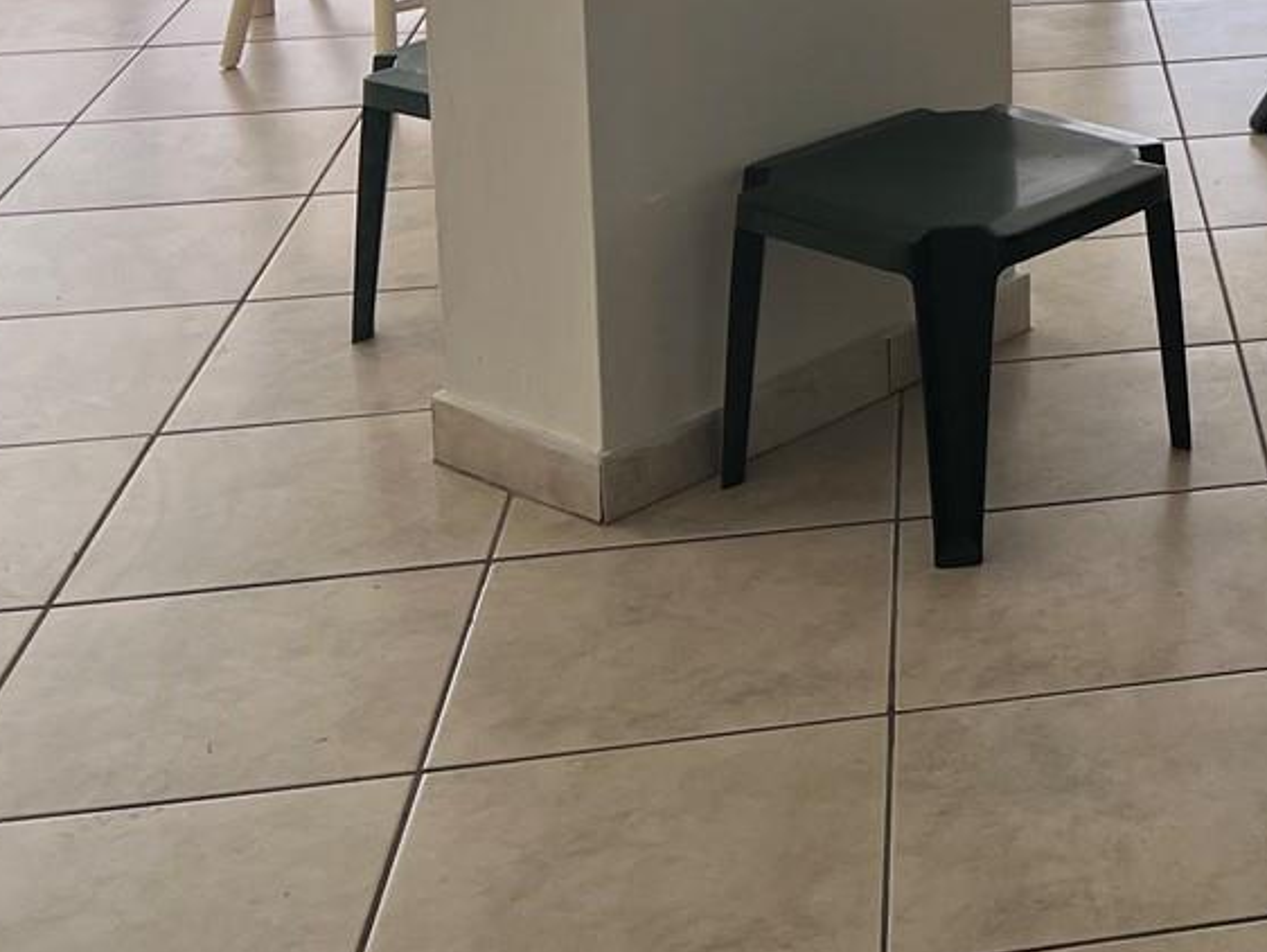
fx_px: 2710
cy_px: -293
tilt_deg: -9.1
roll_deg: -2.3
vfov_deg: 18.5
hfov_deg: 22.8
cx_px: 1734
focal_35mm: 74
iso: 50
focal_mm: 5.7
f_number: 1.5
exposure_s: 1/846
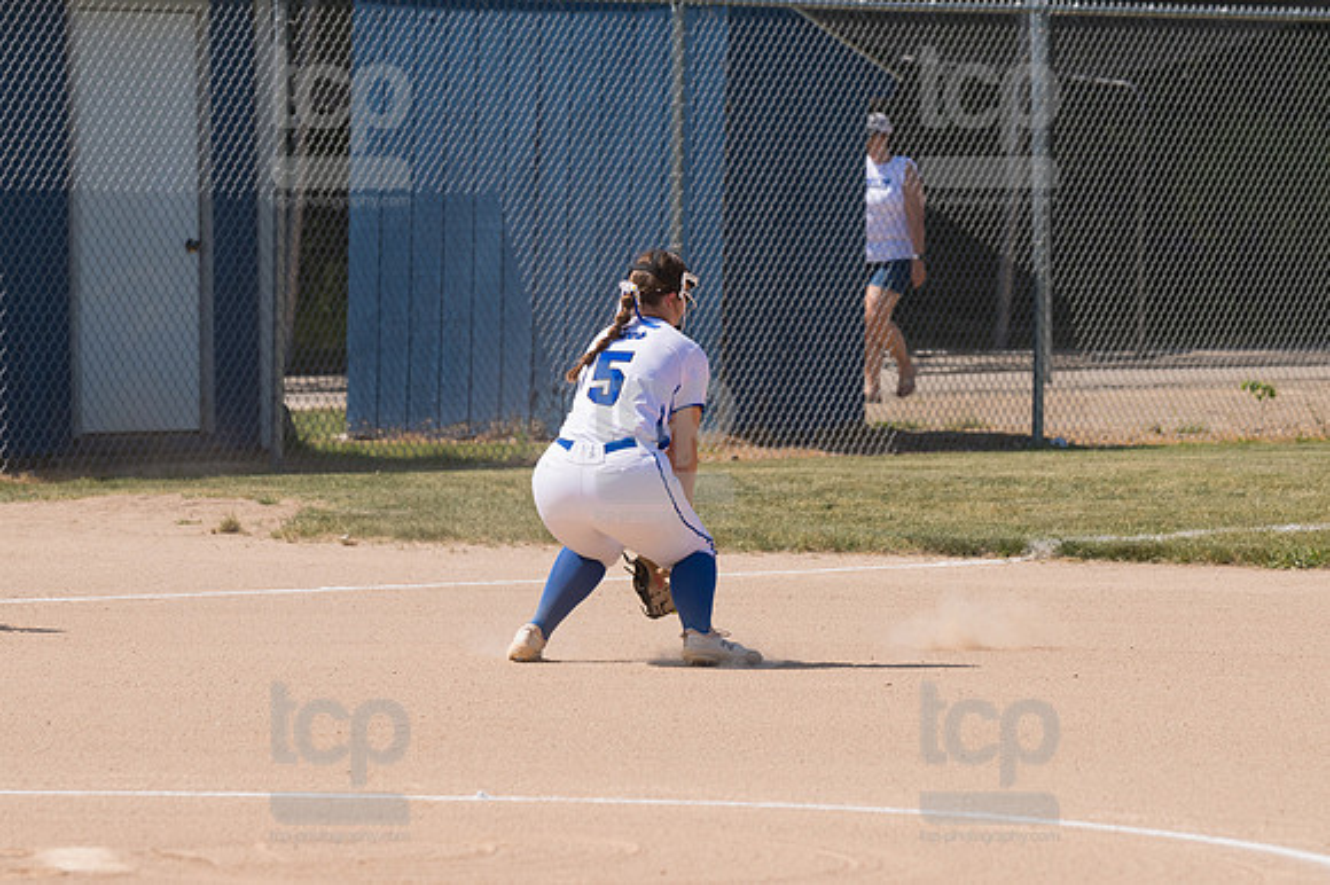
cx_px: 665
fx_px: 10523
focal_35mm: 285
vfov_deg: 4.8
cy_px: 442
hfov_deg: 7.2
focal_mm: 190
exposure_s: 1/1600
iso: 250
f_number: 5.6
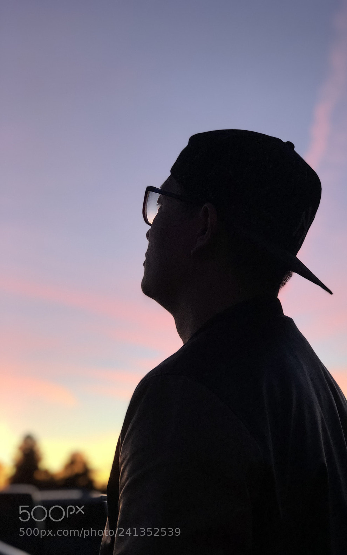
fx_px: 923
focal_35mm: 61
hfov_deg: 21.3
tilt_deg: +13.5
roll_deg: +3.5
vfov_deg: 33.5
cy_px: 279
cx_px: 207
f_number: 2.8
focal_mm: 6.6
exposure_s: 1/120
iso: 64
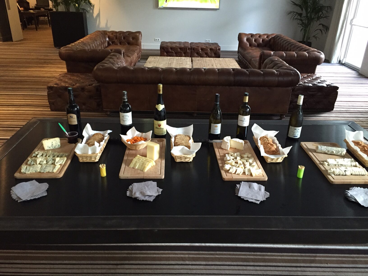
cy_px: 138
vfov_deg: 48.2
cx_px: 184
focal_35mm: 29
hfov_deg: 61.7
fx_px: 308
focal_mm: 4.15
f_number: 2.2
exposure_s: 1/33
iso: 250
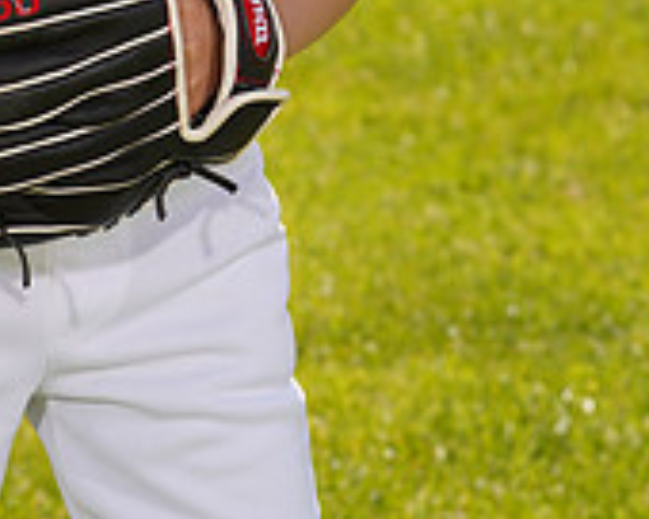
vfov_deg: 4.8
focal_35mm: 320
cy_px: -439
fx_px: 6147
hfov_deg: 6.0
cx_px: -48
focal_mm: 100
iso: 80
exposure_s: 1/160
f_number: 9
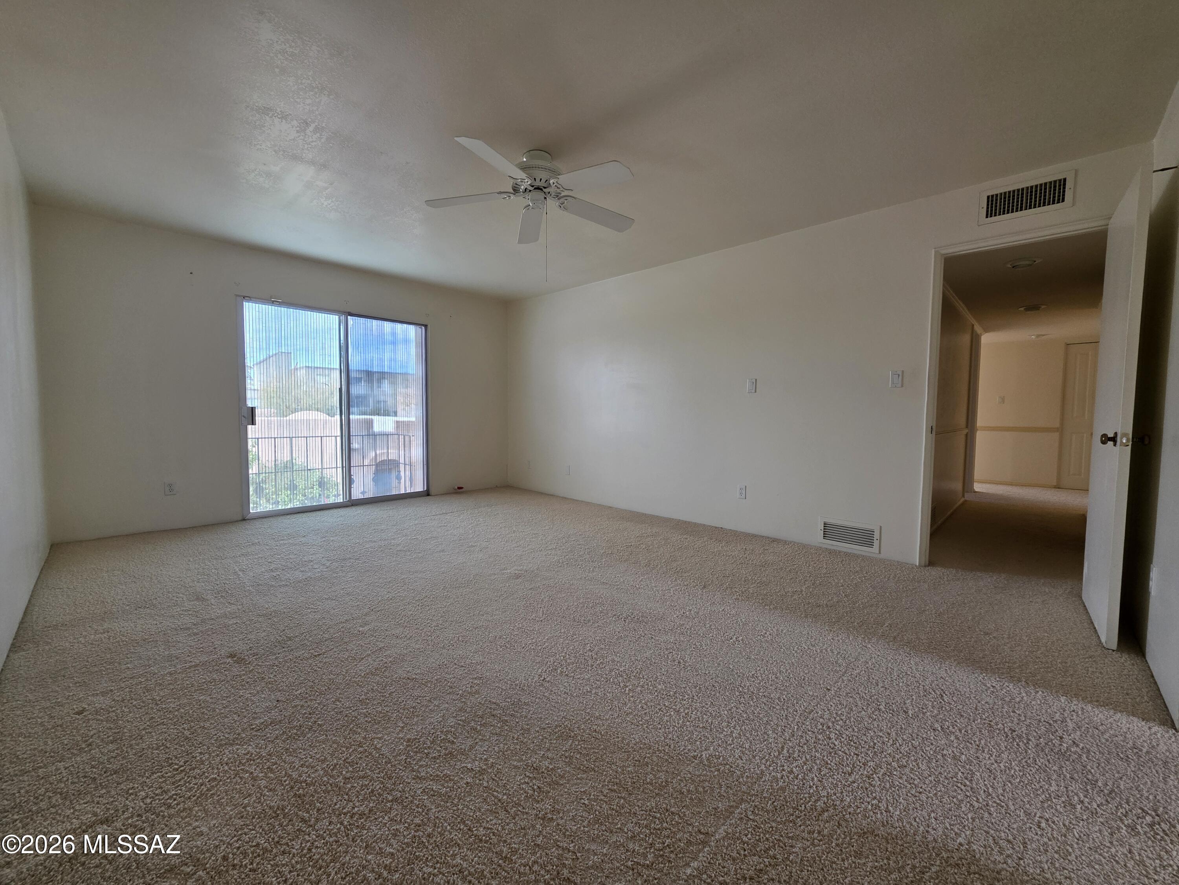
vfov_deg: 89.9
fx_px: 443
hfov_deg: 106.2
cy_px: 442
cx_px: 590
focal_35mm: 13
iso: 160
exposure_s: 1/120
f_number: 1.9
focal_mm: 2.2
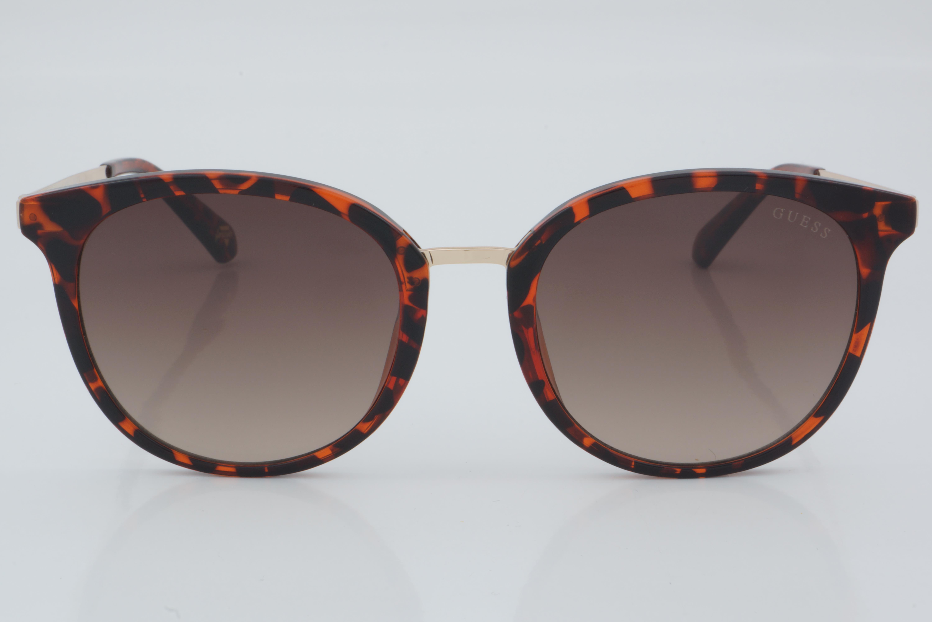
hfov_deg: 24.6
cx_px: 466
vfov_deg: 16.6
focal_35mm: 82
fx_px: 2136
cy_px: 311
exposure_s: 1/4
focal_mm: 55
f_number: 32
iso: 100
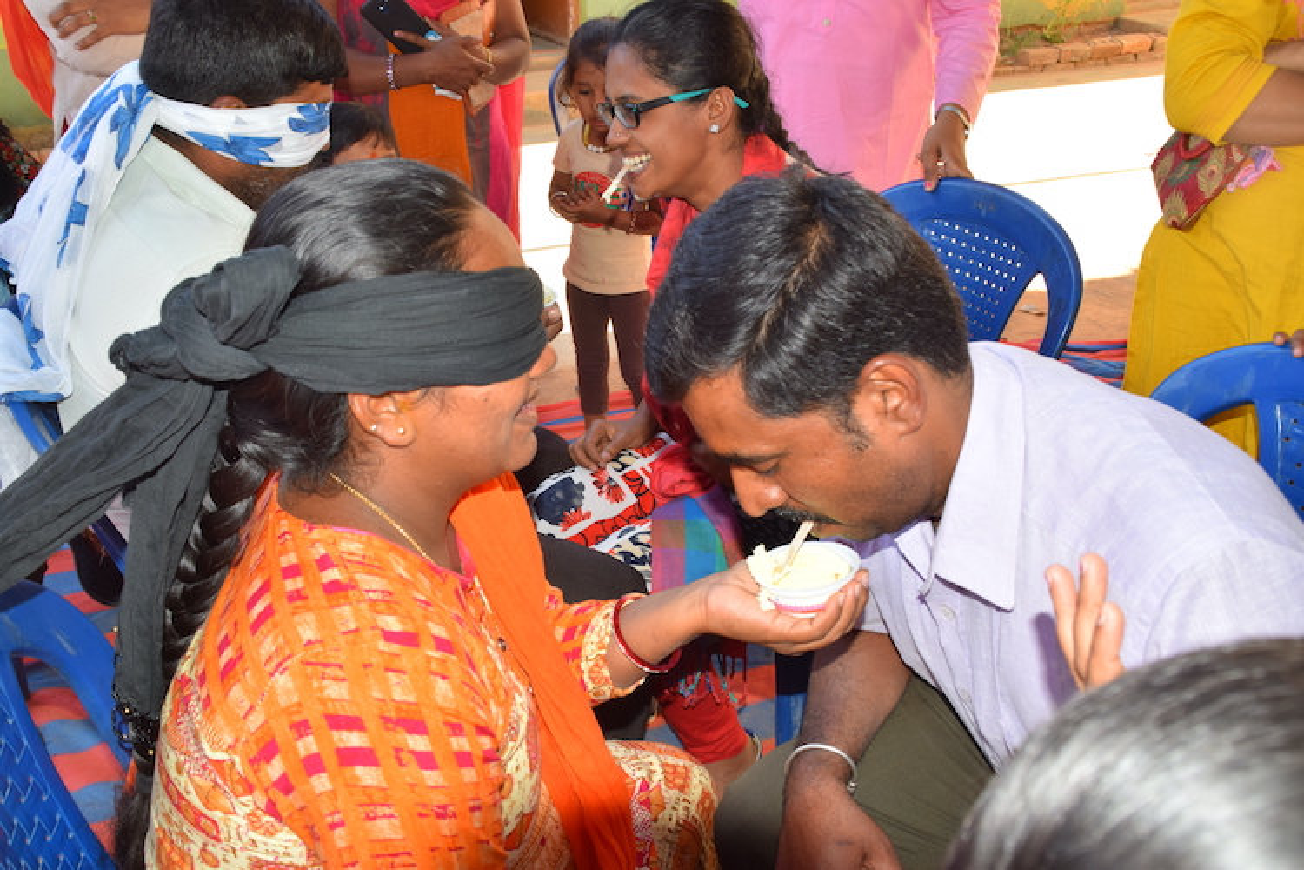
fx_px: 1195
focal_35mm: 33
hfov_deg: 57.2
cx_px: 652
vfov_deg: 40.0
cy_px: 435
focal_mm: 22
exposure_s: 1/60
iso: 180
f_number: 8
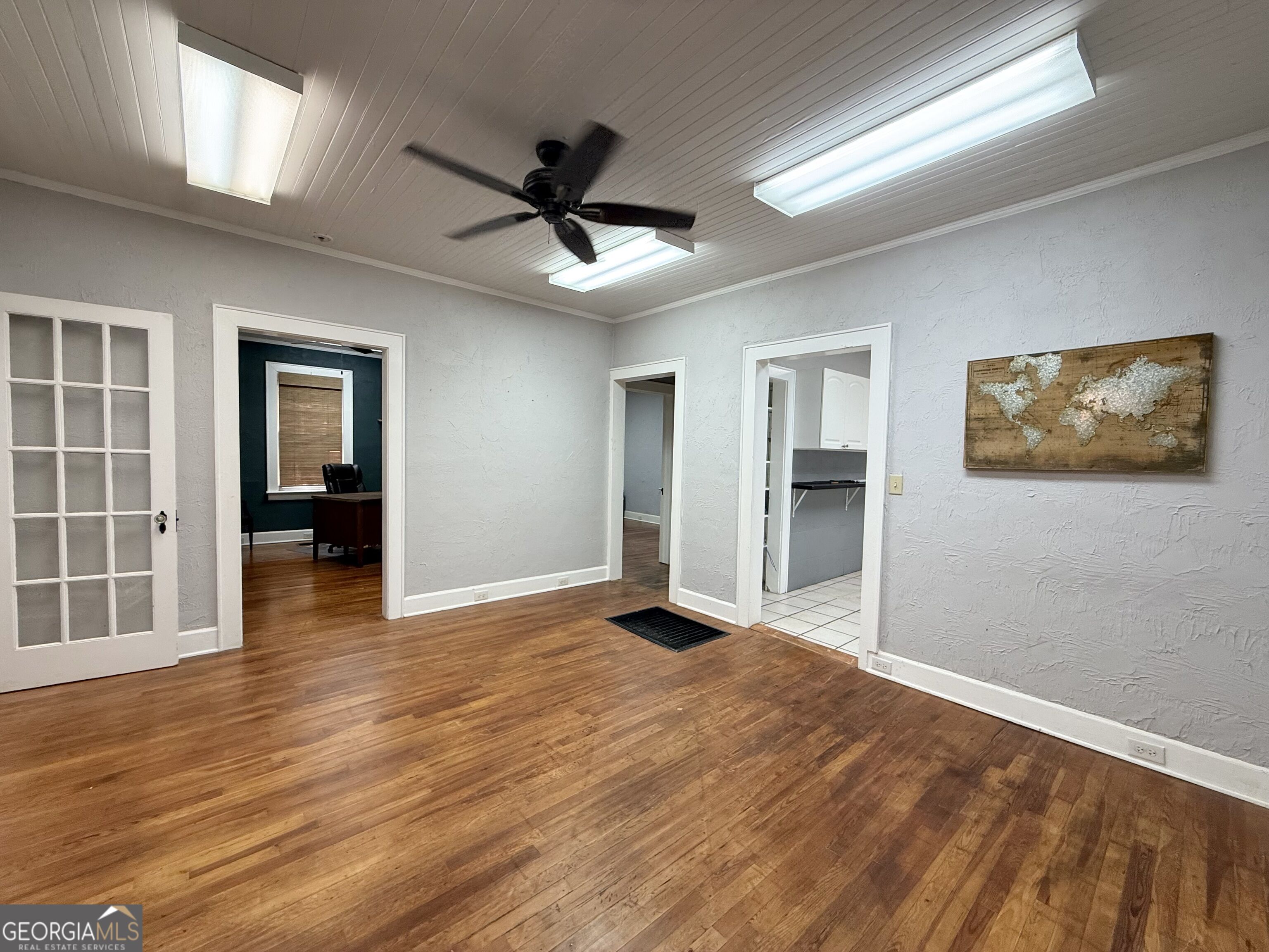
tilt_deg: -1.6
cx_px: 634
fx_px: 513
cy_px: 476
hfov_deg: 102.1
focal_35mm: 14
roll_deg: -1.4
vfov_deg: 85.7
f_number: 2.2
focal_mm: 2.22
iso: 125
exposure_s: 1/120
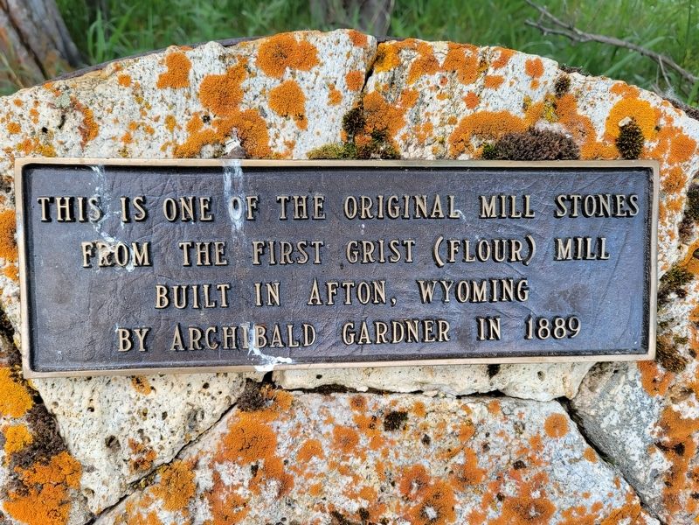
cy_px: 262
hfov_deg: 67.3
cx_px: 350
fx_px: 525
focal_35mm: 26
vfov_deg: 53.1
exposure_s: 1/120
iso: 40
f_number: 1.8
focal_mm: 5.4
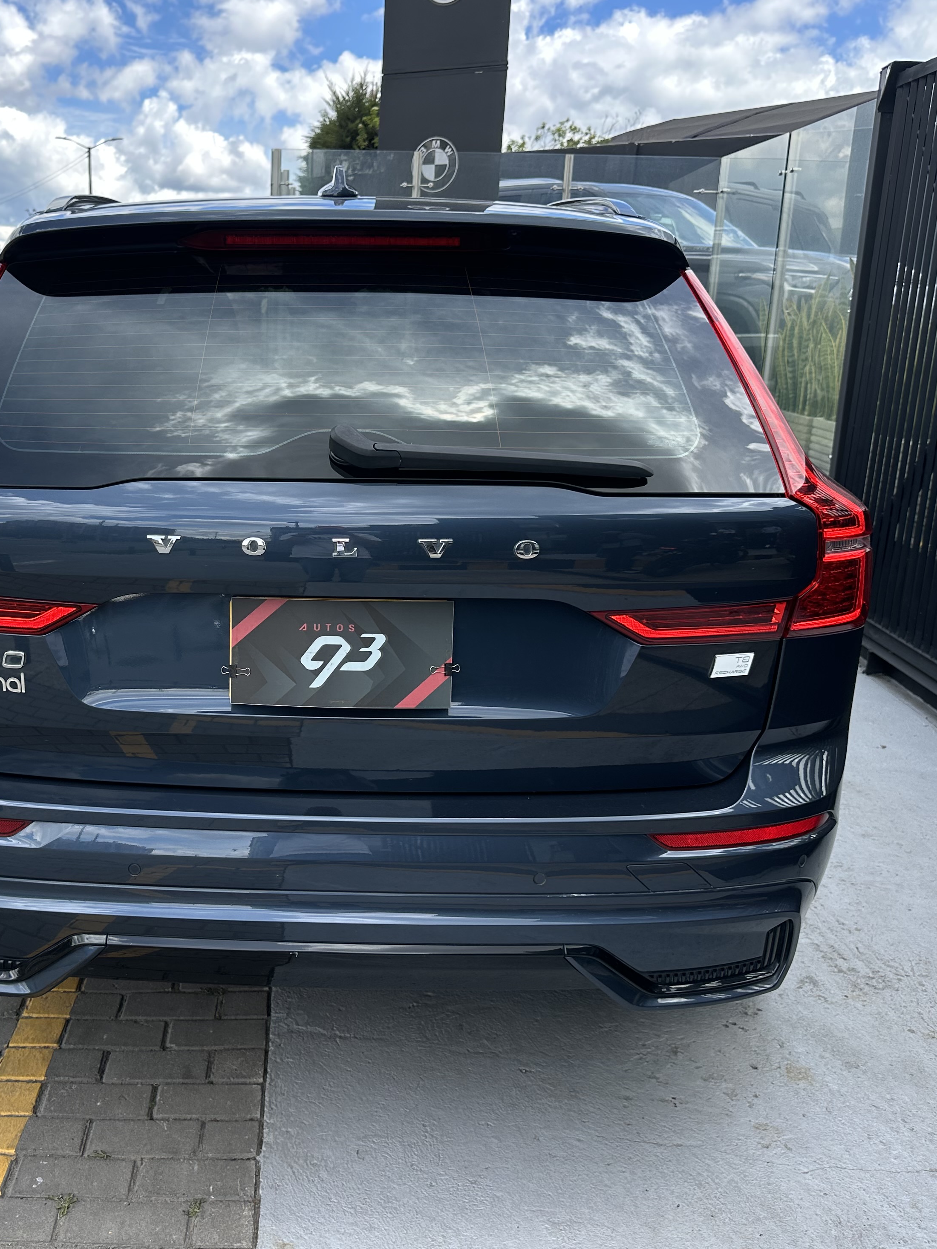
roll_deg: -2.0
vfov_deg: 55.3
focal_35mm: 33
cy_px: 613
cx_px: 289
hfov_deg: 42.2
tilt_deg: -14.0
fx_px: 1191
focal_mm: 6.86
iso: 80
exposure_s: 1/1062
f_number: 1.78
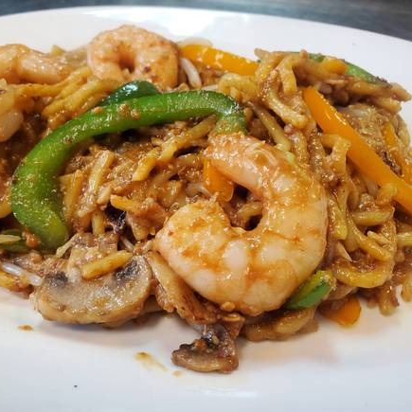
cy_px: 207
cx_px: 152
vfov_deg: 52.5
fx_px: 417
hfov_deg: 51.9
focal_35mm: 31
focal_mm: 4.3
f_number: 2.4
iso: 200
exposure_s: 1/60
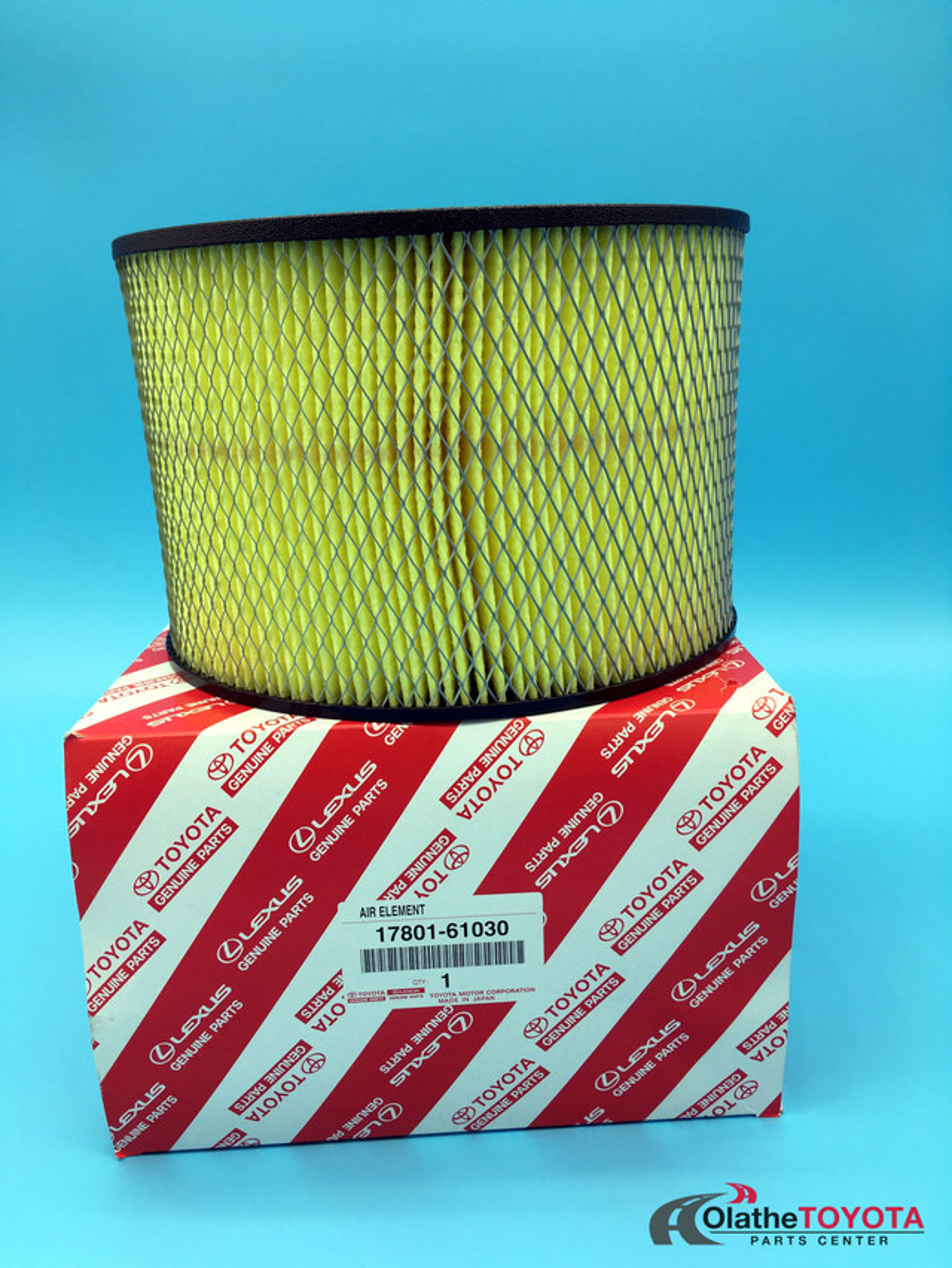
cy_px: 634
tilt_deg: -16.6
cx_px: 476
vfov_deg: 61.7
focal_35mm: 29
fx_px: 1063
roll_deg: +2.2
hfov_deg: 48.2
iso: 32
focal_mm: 4.15
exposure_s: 1/60
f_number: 2.2
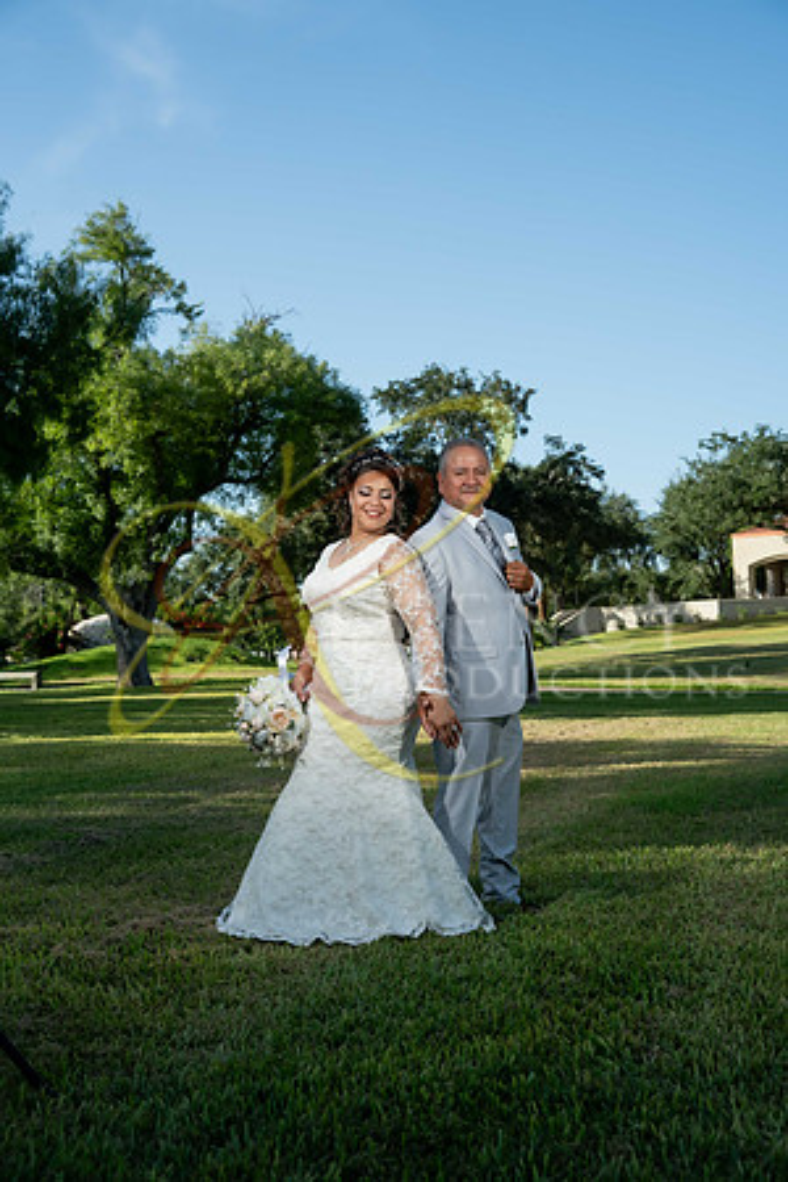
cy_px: 591
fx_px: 1313
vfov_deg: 48.5
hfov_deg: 33.4
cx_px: 394
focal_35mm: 40
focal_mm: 40
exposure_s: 1/2000
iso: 500
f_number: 4.5
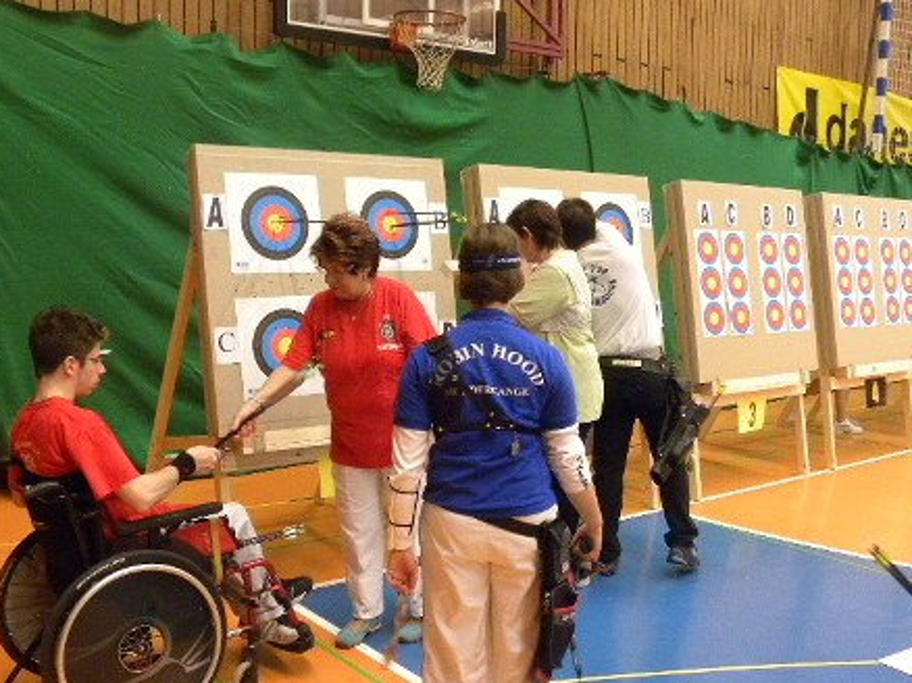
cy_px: 379
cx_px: 439
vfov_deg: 37.6
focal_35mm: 38
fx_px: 1001
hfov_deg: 49.0
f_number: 2.8
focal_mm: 4.6
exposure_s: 1/29.2
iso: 400
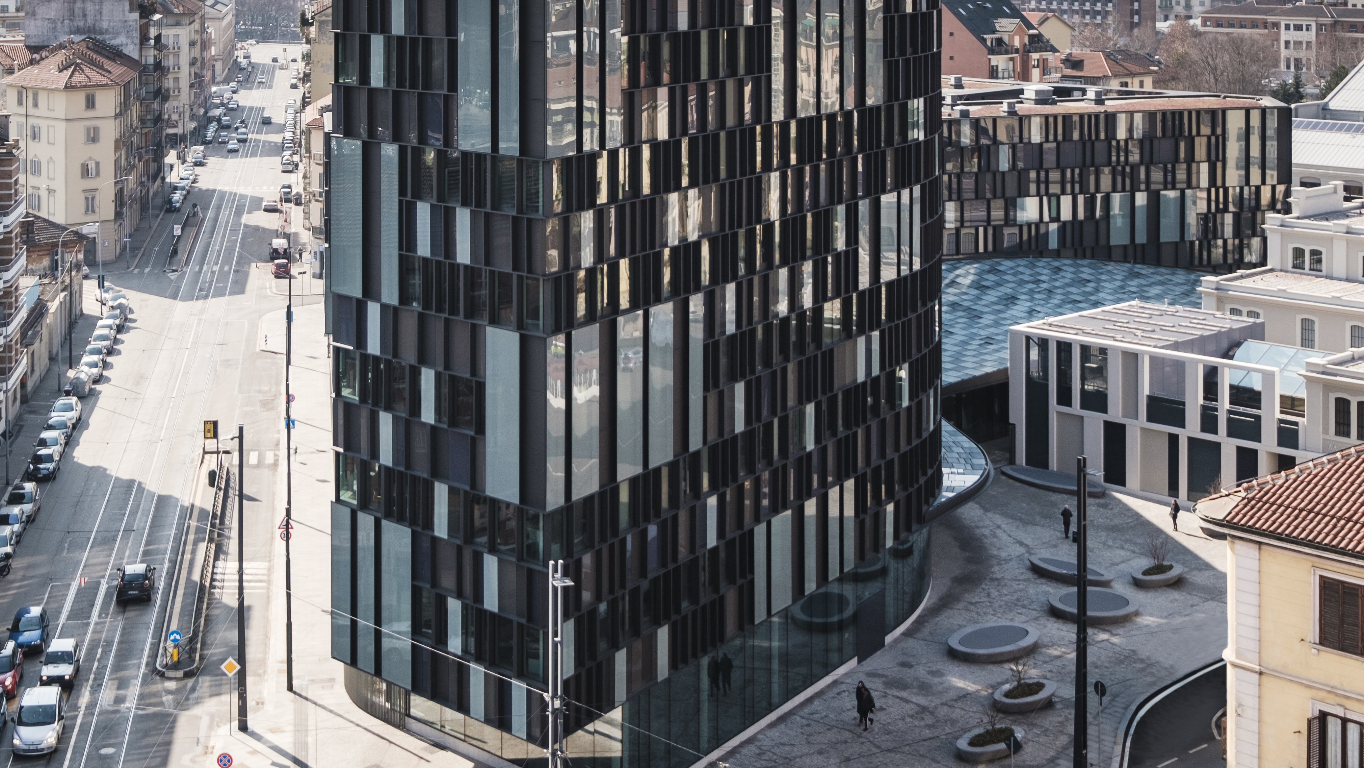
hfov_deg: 37.1
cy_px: 262
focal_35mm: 56
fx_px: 2026
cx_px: 547
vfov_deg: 21.4
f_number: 5.6
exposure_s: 1/400
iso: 200
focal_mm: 24
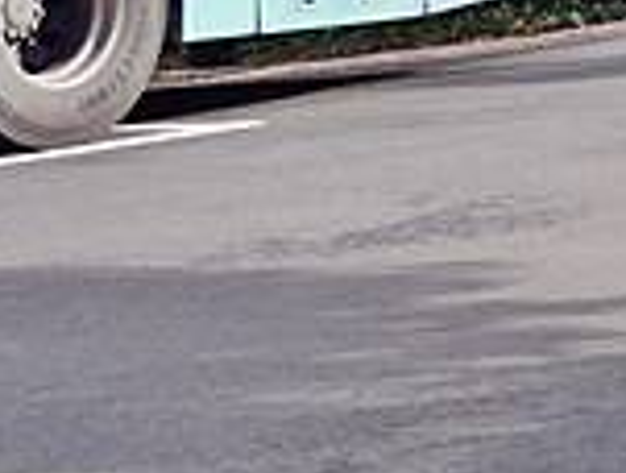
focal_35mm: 185
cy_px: -745
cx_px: 1791
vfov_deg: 7.4
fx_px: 3354
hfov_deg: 8.9
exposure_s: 1/1000
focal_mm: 14
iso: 200
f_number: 3.5
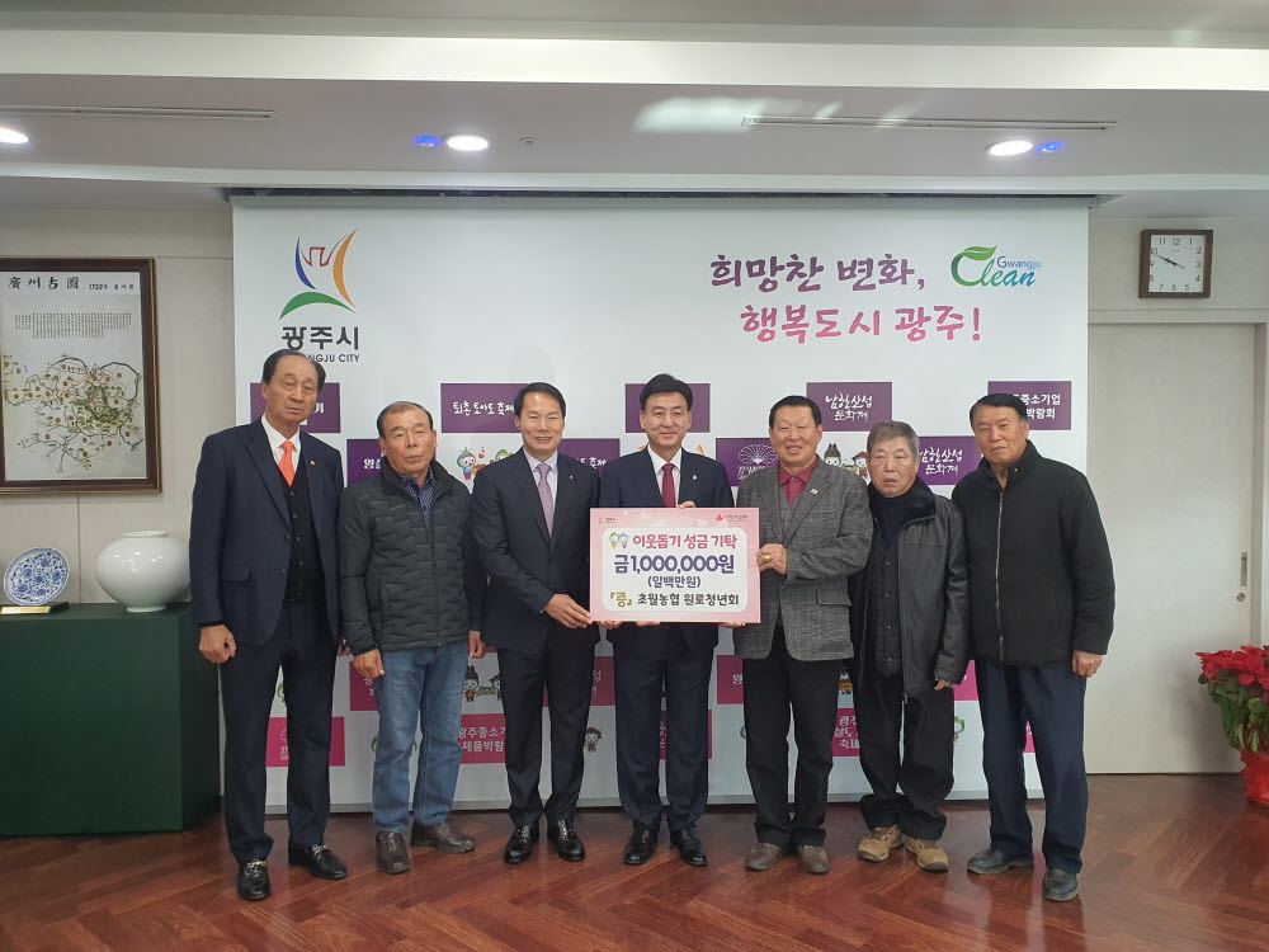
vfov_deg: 53.1
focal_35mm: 26
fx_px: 953
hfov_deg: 67.3
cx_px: 634
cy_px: 476
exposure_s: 1/120
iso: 160
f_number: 2.4
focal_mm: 4.3
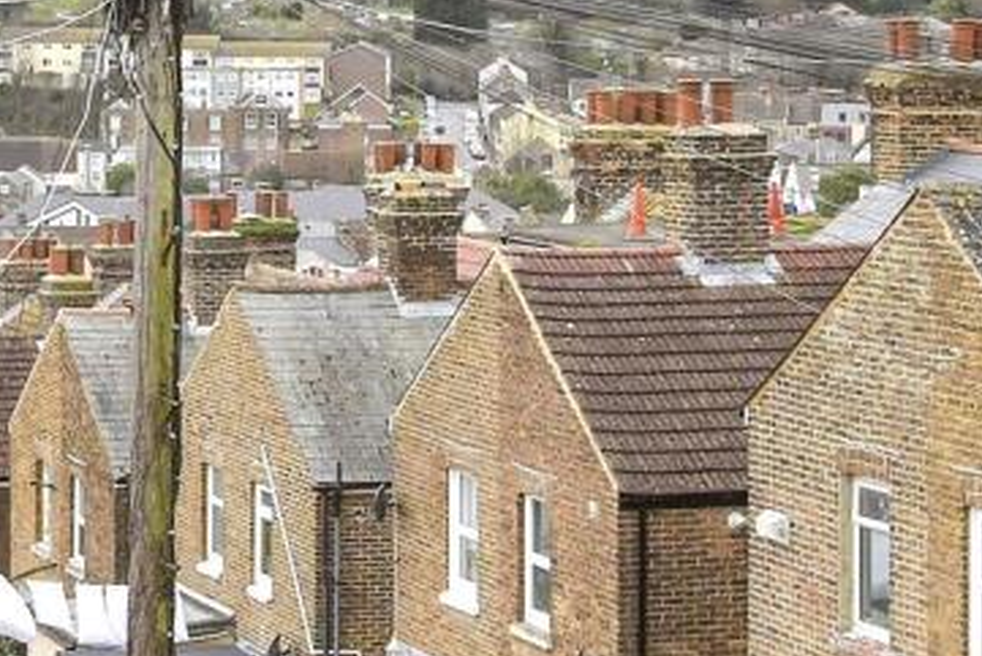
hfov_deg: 22.4
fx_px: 2319
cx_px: -139
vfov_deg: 15.7
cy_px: -42
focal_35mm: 85
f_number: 8
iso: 400
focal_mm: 20
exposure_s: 1/80
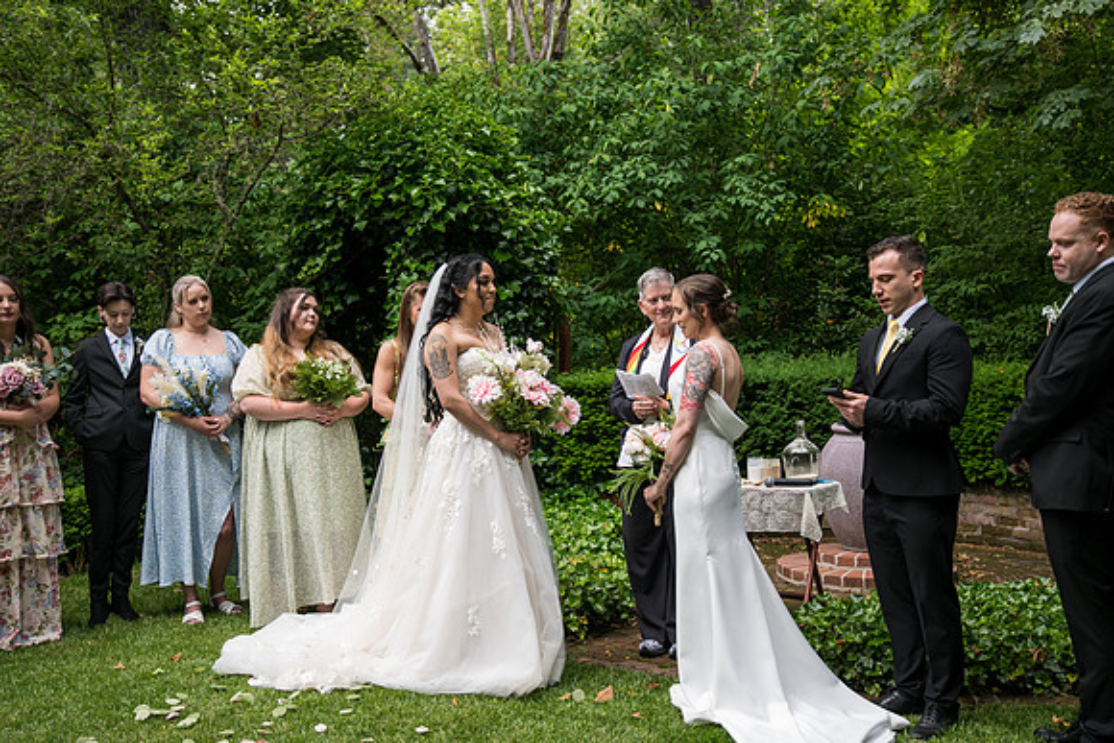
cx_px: 557
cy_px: 372
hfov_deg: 50.7
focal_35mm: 38
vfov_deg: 35.1
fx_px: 1176
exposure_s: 1/400
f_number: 3.5
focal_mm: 38
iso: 320
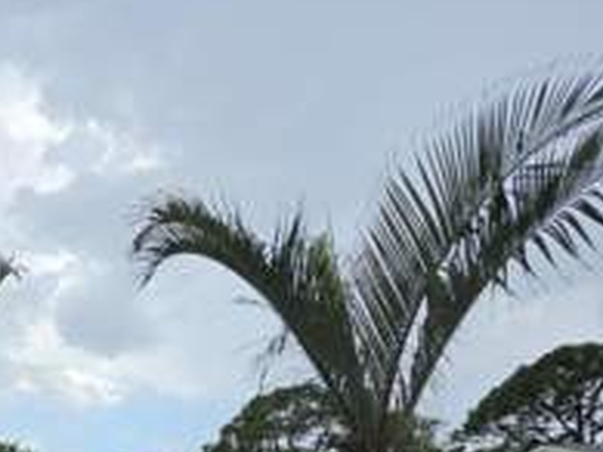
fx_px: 557
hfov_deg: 43.5
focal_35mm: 32
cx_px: -65
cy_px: 485
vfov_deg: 37.6
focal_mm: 2.2
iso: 32
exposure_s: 1/820
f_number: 1.9
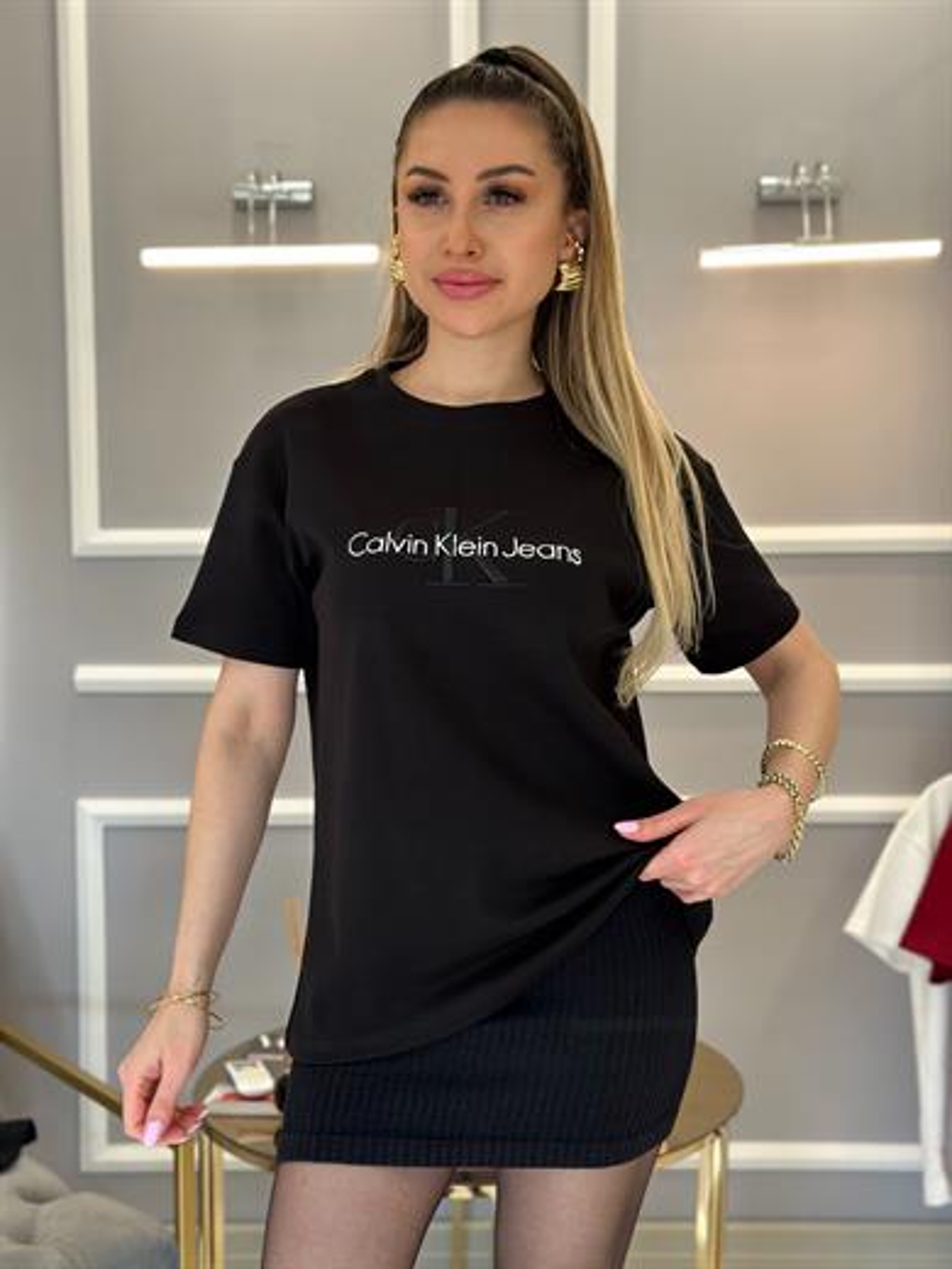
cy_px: 634
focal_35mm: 48
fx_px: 1760
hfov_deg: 30.3
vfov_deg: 39.7
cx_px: 476
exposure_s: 1/121
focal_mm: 6.86
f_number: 1.78
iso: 100
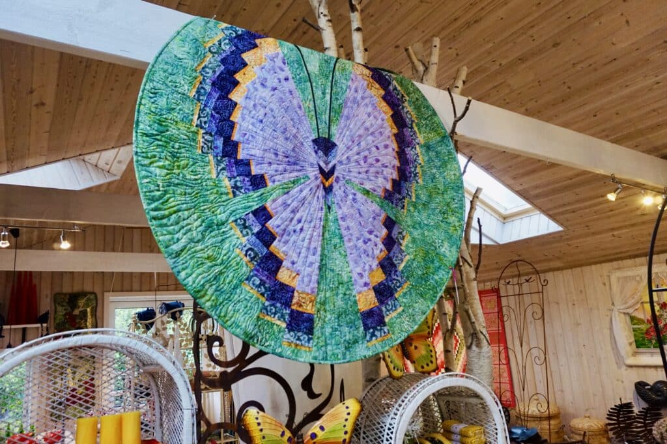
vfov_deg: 53.1
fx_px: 444
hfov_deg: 73.8
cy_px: 222
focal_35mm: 24
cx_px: 334
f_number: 4
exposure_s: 1/160
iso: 1000
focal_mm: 16
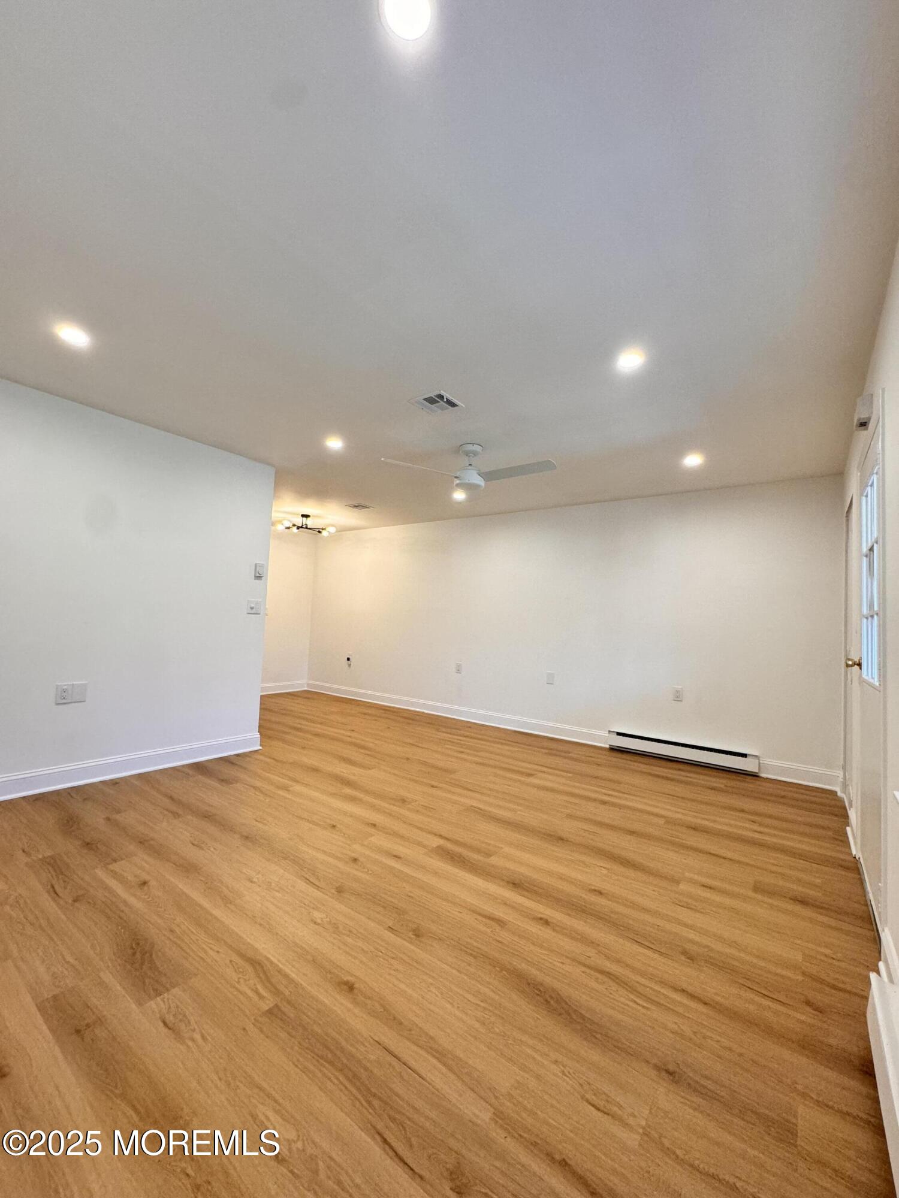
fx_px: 485
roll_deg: -1.9
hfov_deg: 85.7
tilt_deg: +2.7
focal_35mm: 14
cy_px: 599
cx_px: 450
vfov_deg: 102.1
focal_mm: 2.22
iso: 200
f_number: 2.2
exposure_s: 1/120
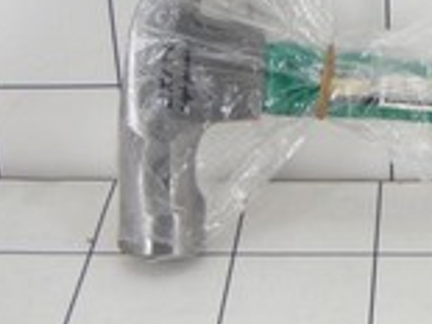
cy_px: 115
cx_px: 541
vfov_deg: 11.2
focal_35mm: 132
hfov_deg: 14.4
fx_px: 1646
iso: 80
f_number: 4
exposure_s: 1/40
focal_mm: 9.13
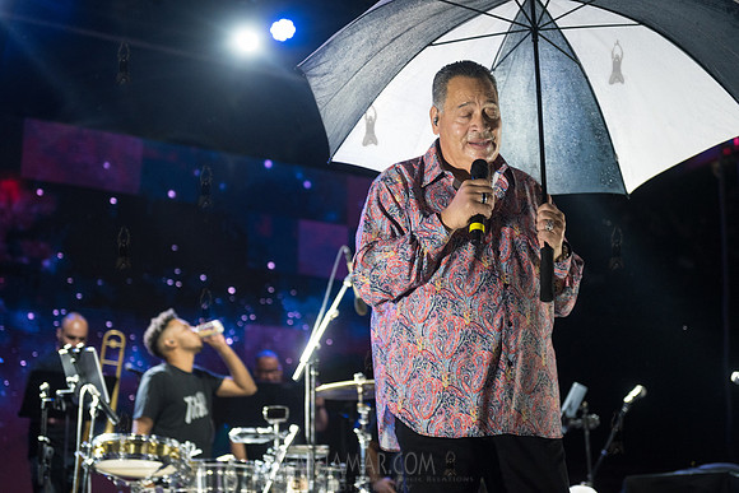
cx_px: 370
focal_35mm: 62
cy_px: 246
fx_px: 1273
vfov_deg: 21.9
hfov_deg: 32.4
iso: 3200
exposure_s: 1/200
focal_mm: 62
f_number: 3.2
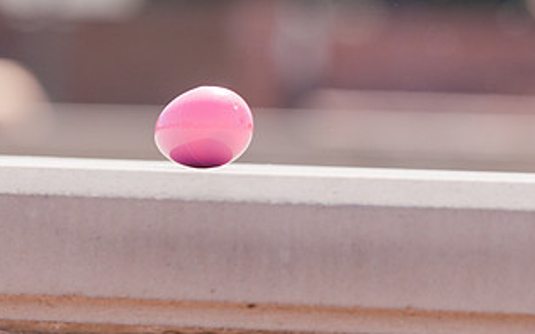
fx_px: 5526
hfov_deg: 5.5
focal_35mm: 379
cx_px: 472
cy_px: 64
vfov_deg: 3.5
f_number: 5
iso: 200
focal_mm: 135
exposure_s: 1/640
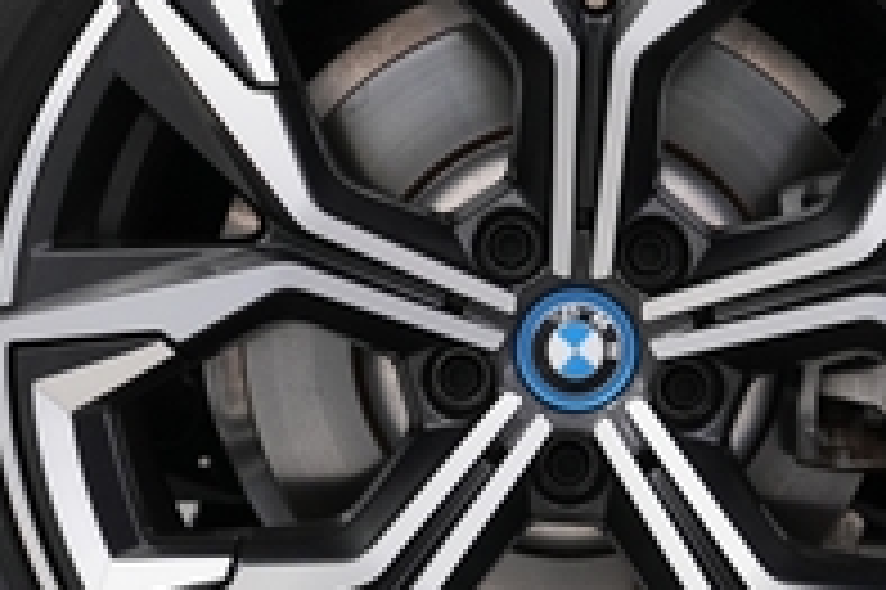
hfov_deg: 22.3
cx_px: 594
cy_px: 324
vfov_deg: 15.0
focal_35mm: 91
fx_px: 2238
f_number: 2.8
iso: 2000
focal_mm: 28
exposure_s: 1/125
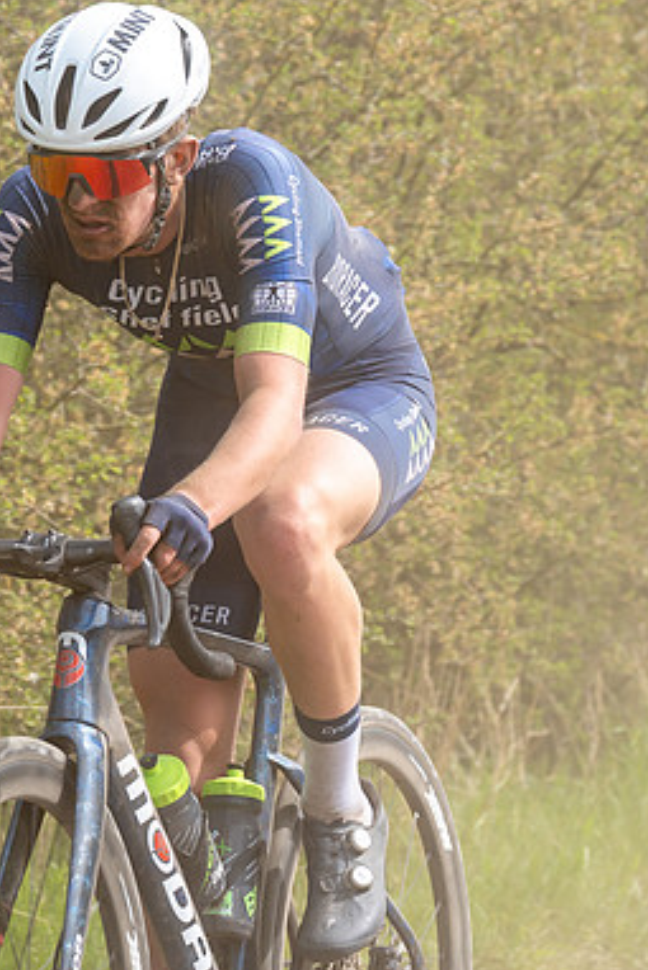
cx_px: 9
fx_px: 5880
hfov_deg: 6.3
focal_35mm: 218
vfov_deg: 9.4
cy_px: 325
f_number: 5
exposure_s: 1/1000
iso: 250
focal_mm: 92
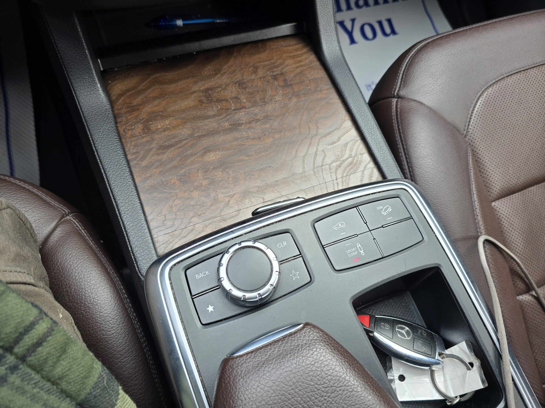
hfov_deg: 73.9
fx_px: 362
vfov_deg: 58.9
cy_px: 204
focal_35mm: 23
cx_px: 272
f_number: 1.7
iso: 64
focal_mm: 6.3
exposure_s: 1/180
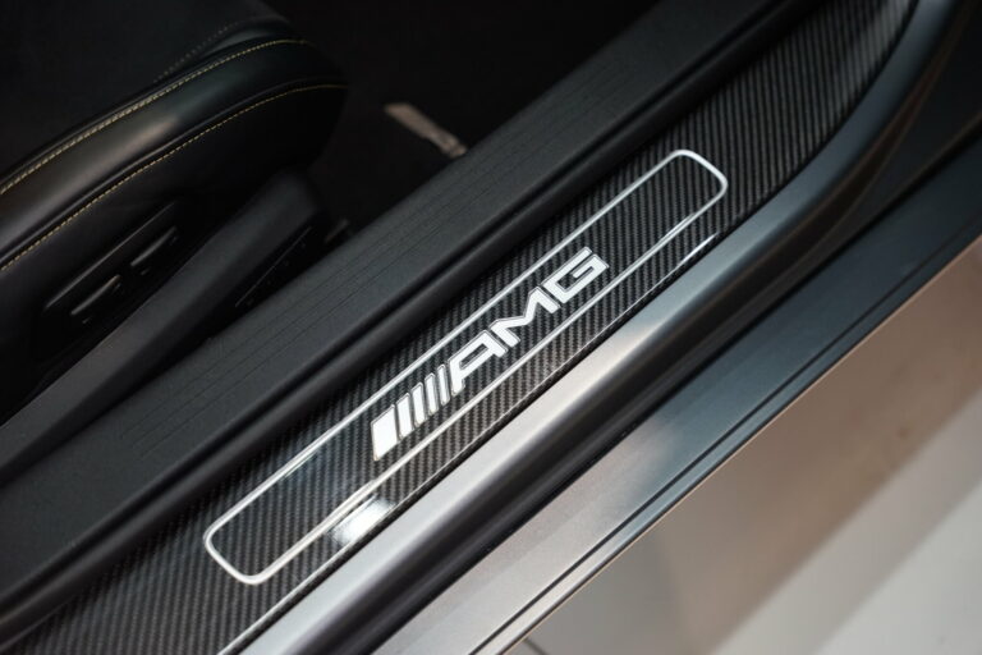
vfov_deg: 19.5
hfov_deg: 28.8
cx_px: 491
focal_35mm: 70
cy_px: 328
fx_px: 1909
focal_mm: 70
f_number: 2.8
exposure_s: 1/80
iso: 1000
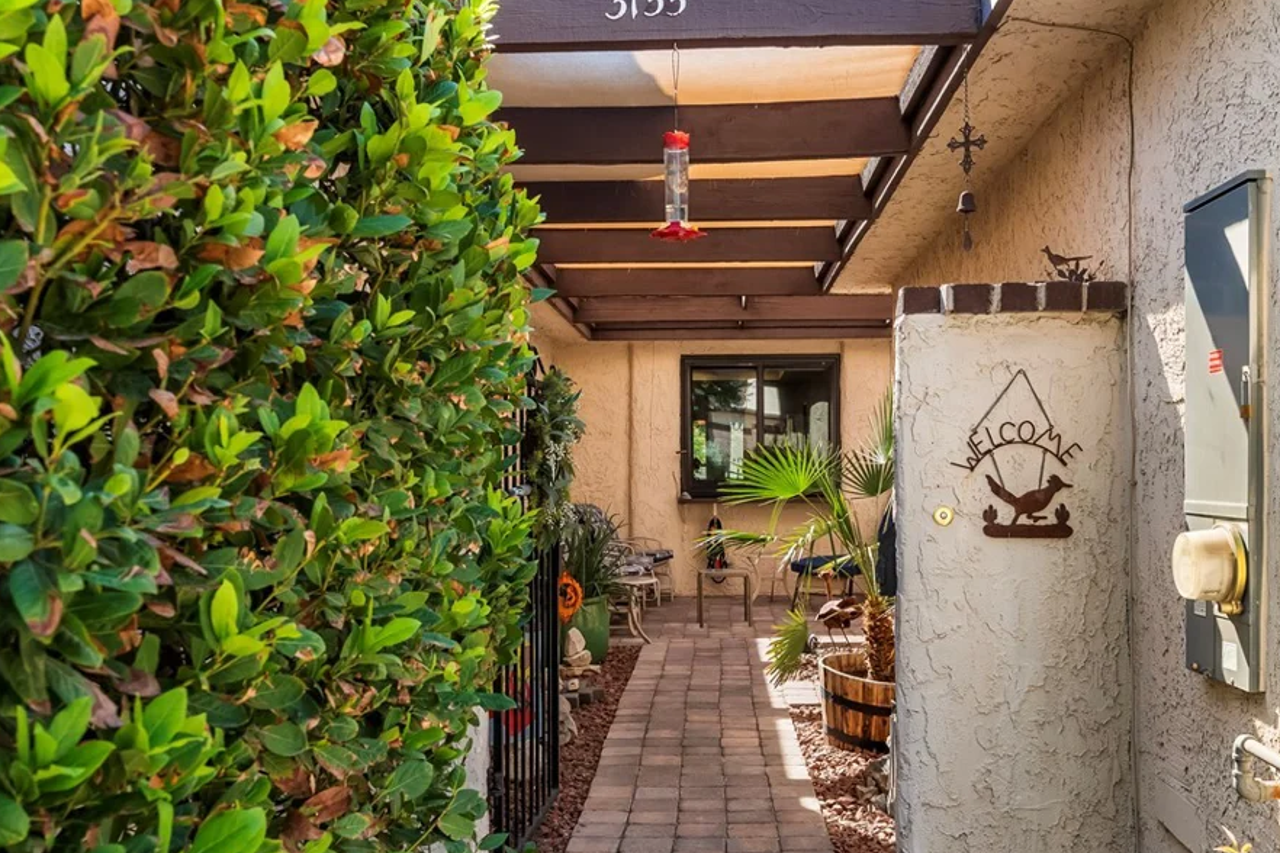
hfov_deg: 53.0
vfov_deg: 36.9
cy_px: 459
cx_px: 724
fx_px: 1280
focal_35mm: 36
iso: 400
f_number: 8
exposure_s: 1/1250
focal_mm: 21
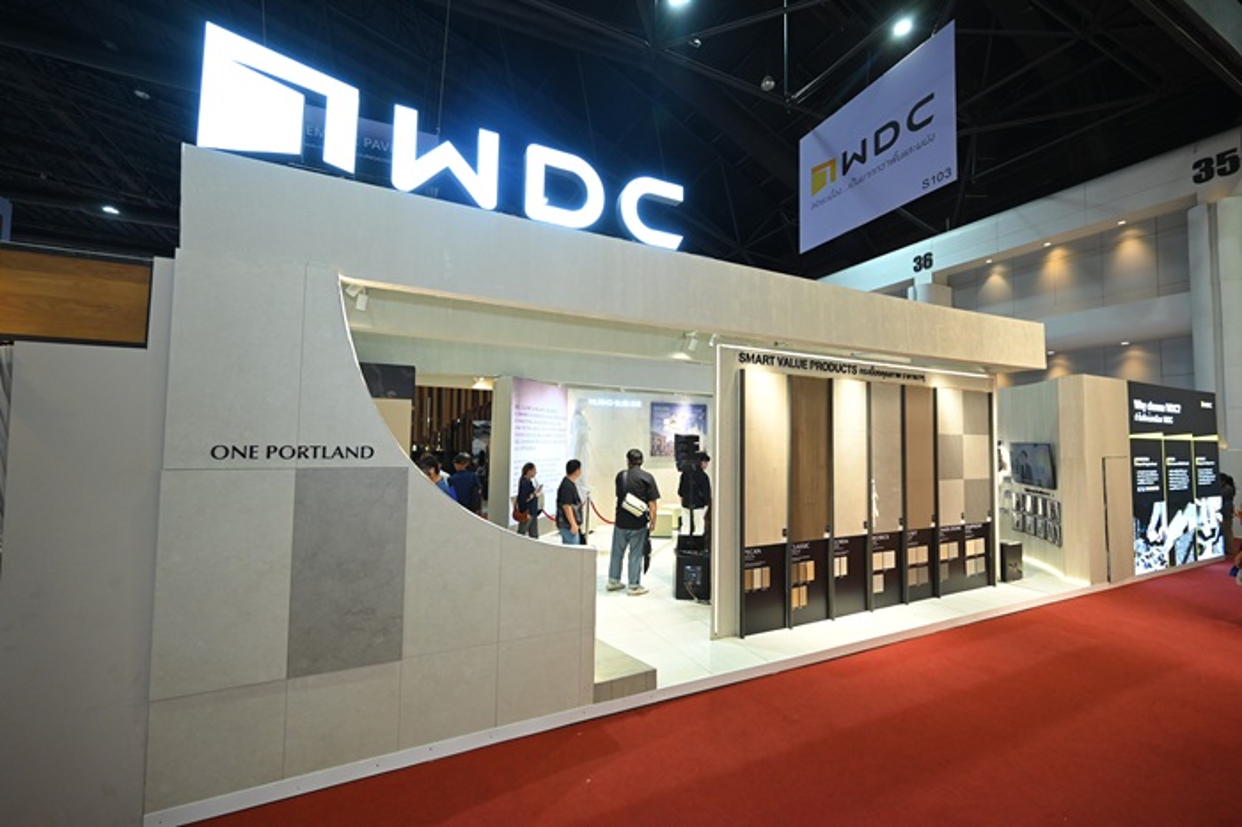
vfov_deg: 81.2
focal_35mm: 14
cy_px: 414
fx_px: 483
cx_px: 621
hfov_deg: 104.3
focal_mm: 14
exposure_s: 1/160
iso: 1600
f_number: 4
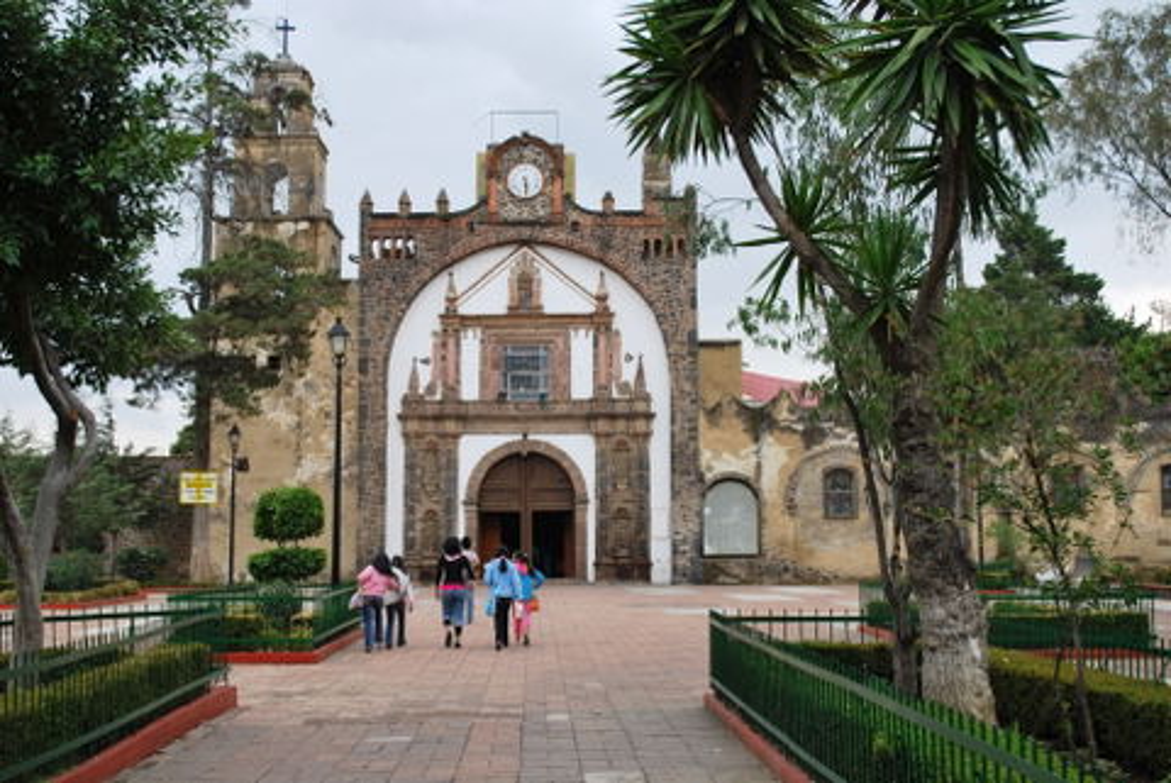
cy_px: 392
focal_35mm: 48
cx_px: 586
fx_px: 1563
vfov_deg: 28.1
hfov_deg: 41.1
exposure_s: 1/125
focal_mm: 32
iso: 140
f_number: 5.6
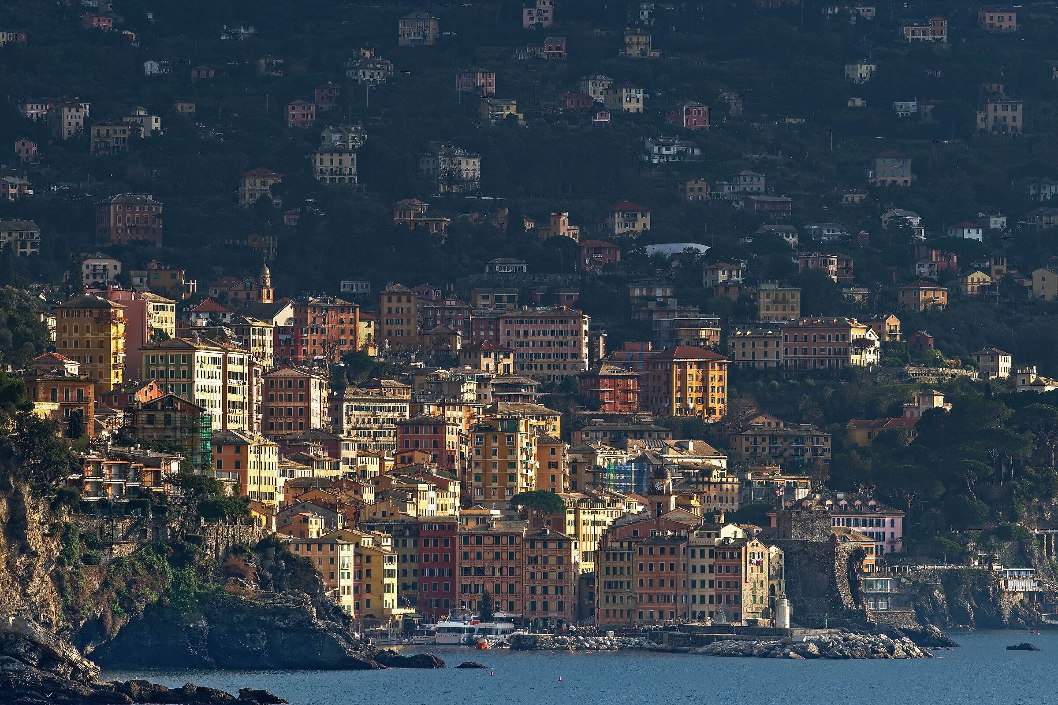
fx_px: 8818
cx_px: 529
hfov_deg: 6.9
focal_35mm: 300
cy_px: 352
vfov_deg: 4.6
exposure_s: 1/640
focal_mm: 200
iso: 100
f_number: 5.6
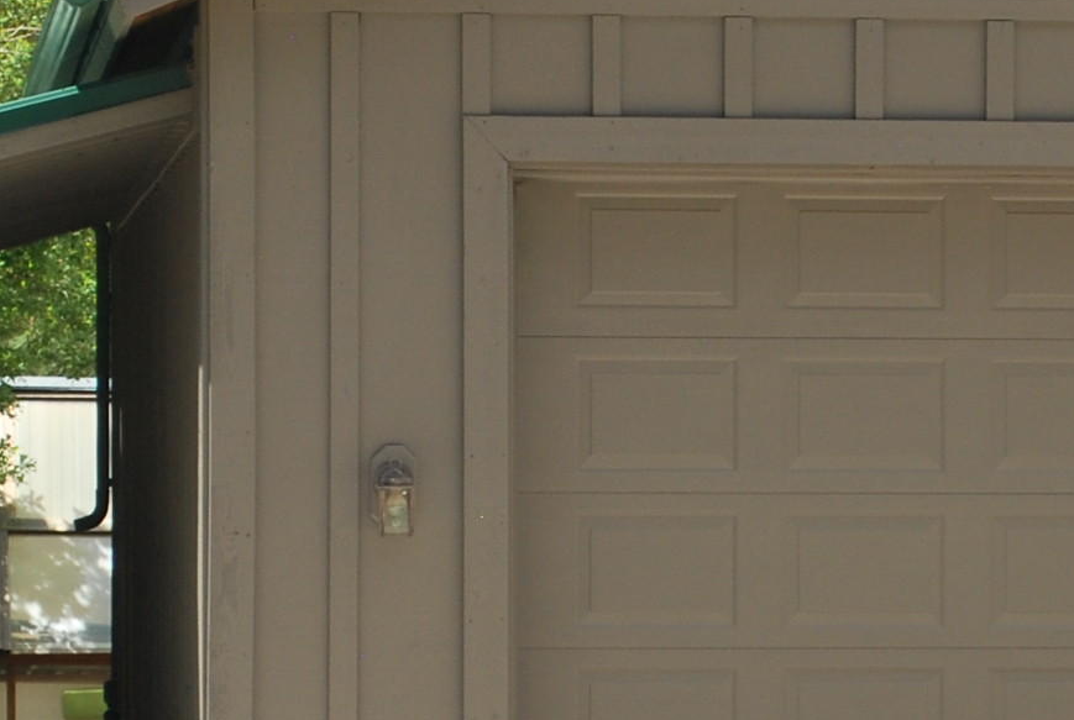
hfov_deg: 8.2
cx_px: 958
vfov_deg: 5.5
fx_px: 7472
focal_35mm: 250
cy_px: 571
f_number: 6.3
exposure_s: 1/160
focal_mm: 50
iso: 200
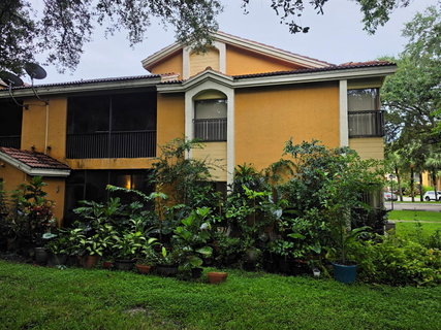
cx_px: 220
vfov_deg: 58.9
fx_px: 293
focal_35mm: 23
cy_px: 165
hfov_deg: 73.9
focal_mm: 6.5
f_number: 1.4
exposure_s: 1/359
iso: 25
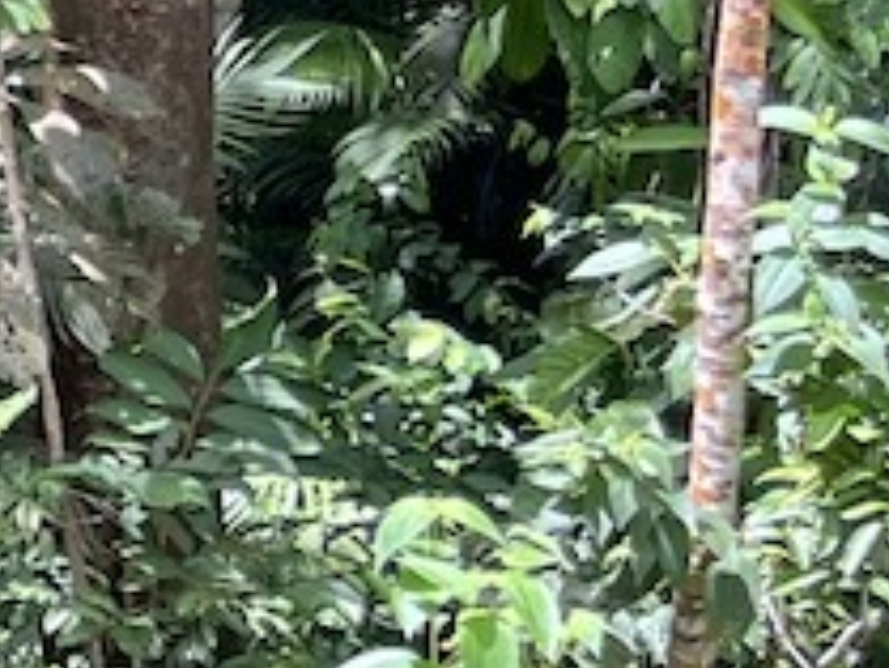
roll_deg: +0.8
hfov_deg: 8.9
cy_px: -264
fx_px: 4600
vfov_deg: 8.2
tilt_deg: -8.8
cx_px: -1846
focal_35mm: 179
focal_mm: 5.1
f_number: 1.6
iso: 40
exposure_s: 1/153
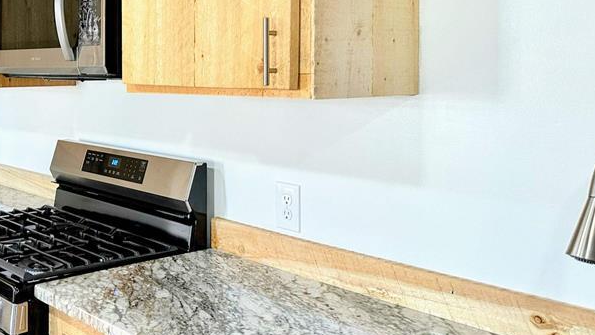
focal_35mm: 45
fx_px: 710
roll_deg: +0.0
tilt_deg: -0.9
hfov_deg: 42.8
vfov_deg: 26.1
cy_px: 76
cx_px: 98
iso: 200
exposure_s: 1/120
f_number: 1.78
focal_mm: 6.86
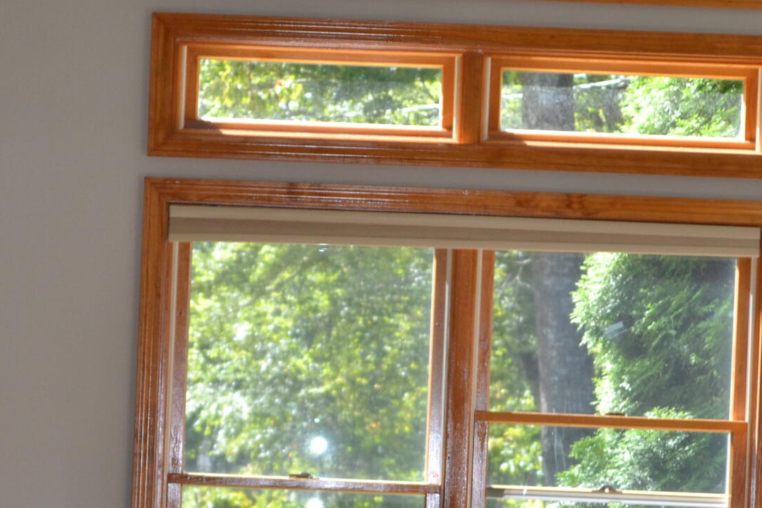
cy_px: 521
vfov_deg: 6.8
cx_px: 374
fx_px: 4233
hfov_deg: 10.3
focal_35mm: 200
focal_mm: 48
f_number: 5.3
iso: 400
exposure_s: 1/125
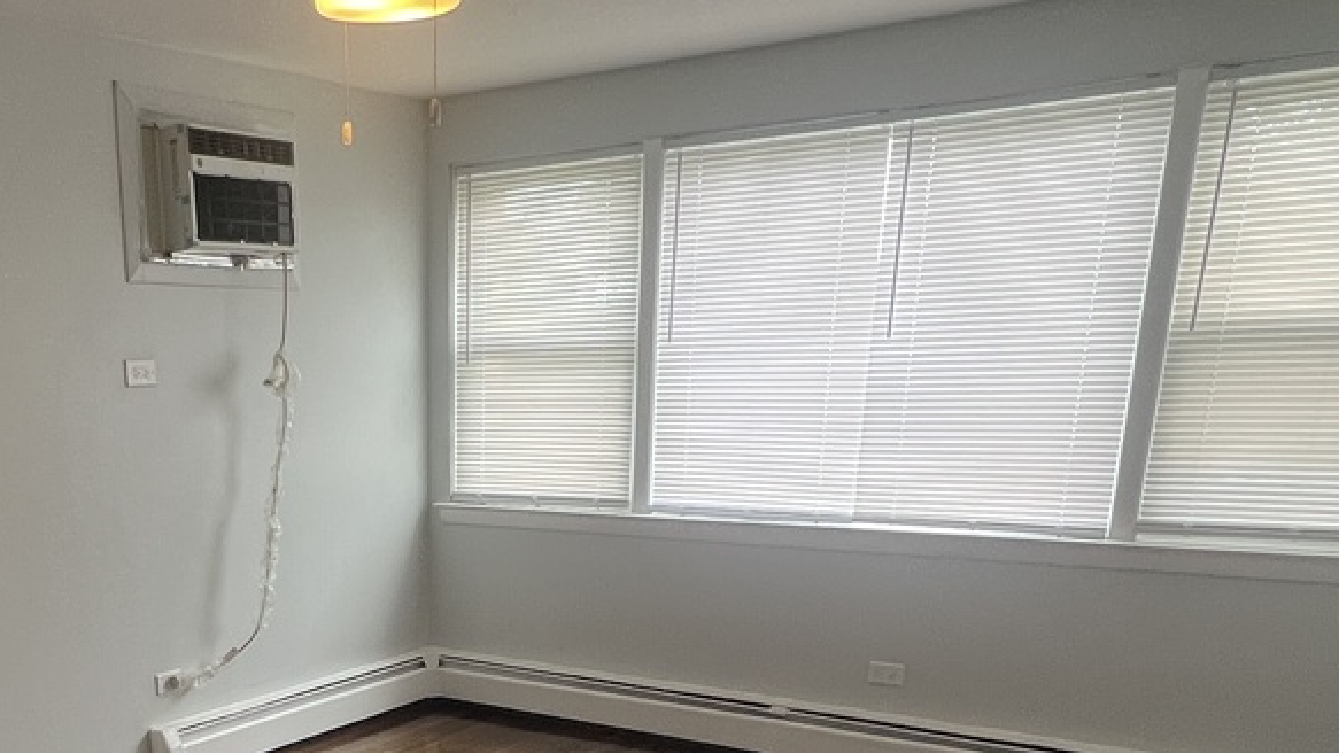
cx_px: 338
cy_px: 838
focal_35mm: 35
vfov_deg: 30.1
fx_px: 1243
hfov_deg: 54.1
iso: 80
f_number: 1.8
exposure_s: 1/120
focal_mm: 1.57
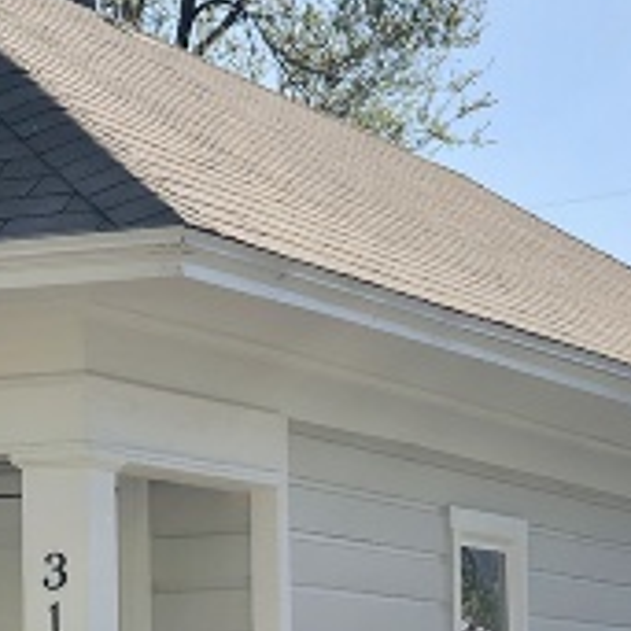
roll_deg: +0.2
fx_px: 3547
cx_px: -111
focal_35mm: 172
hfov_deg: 10.0
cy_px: 694
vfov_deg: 10.1
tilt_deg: +0.3
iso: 16
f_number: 2.4
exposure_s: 1/475
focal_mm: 6
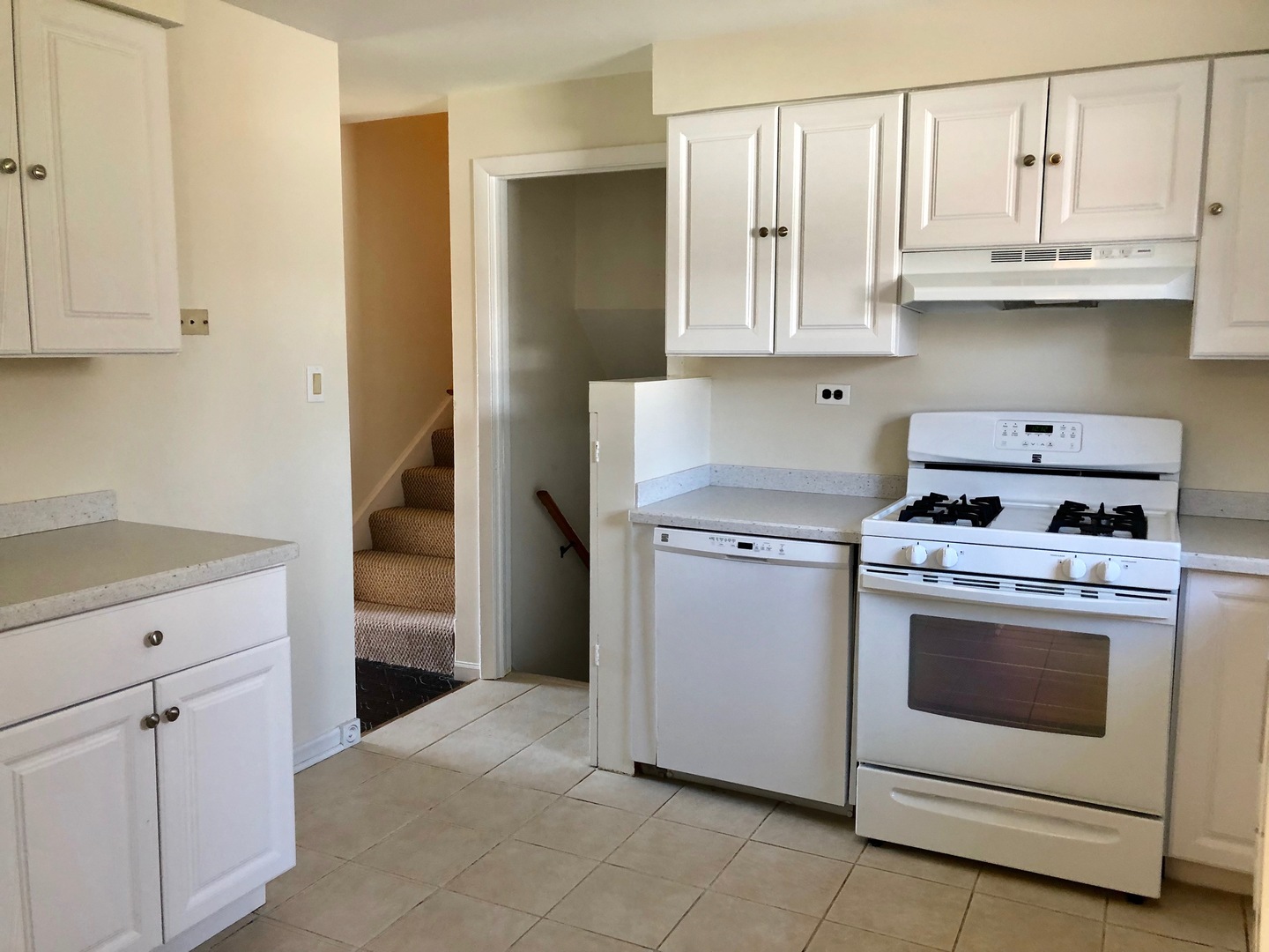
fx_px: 1026
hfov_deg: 63.4
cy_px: 476
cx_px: 634
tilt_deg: -6.7
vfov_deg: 49.7
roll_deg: -0.7
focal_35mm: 28
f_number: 1.8
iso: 40
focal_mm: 3.99
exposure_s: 1/30
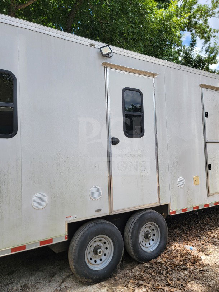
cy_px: 146
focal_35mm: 24
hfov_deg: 56.8
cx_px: 110
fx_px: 202
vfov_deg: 71.6
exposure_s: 1/512
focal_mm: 6.7
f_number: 1.8
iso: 16
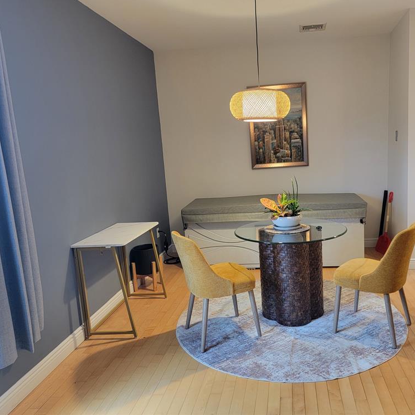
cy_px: 203
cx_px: 256
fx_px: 393
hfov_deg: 55.1
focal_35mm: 29
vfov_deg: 55.6
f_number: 1.8
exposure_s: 1/40
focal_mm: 6.7
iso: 200
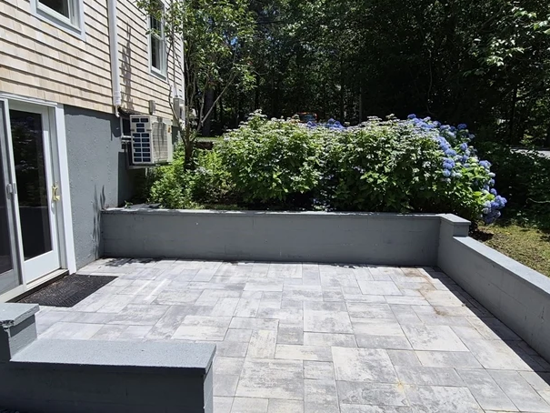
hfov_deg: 76.4
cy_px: 210
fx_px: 350
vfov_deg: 61.1
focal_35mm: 22
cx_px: 275
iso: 40
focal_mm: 1.74
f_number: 2.2
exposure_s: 1/2080
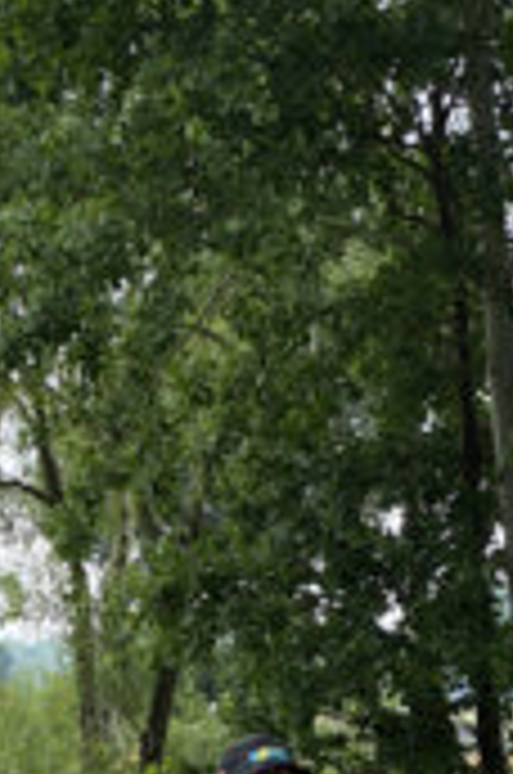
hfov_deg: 10.6
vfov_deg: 15.8
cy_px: 850
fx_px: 2704
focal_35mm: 126
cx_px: -126
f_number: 2
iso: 20
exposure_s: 1/436
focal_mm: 6
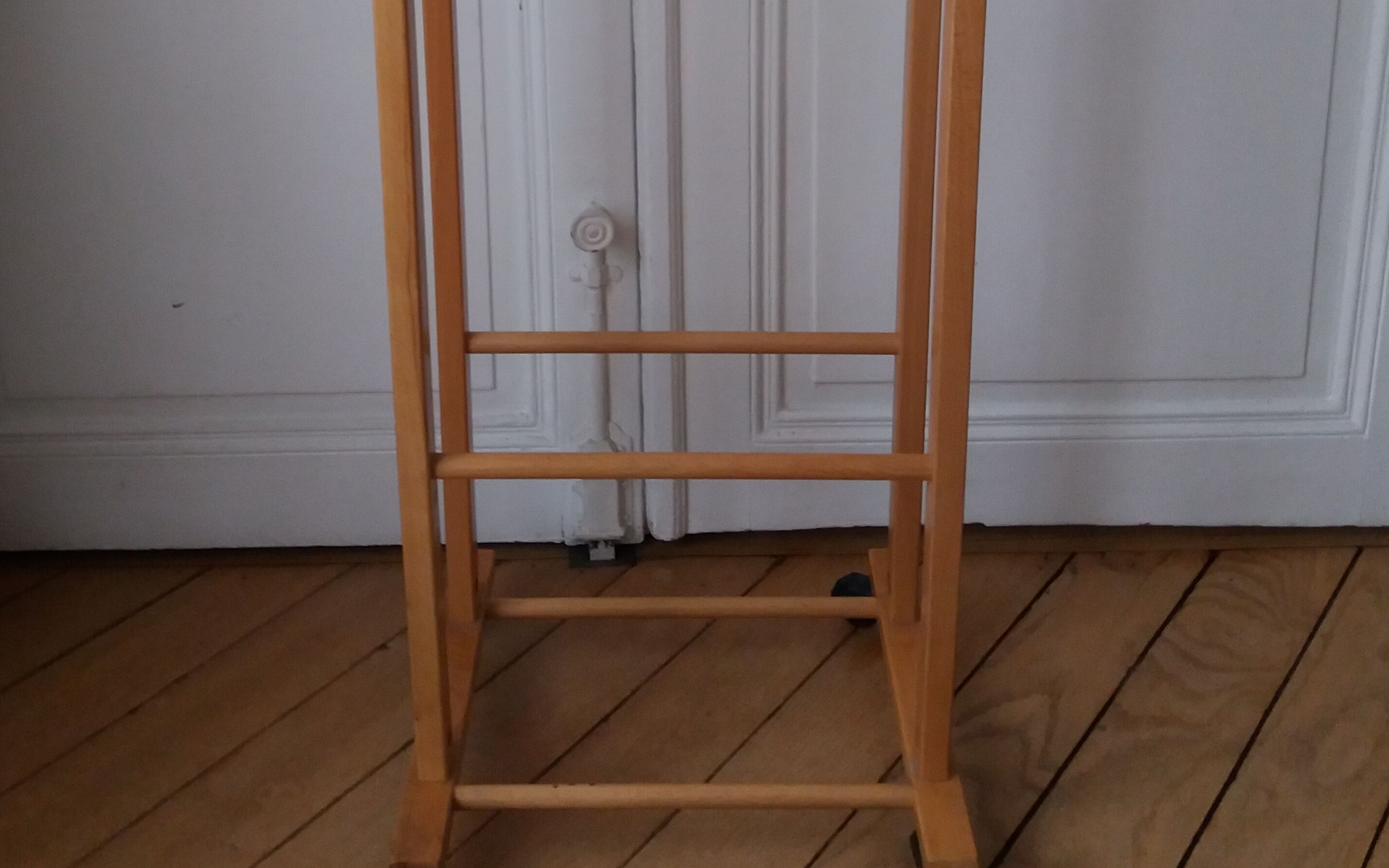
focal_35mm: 43
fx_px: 1628
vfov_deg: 28.2
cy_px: 16
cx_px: 657
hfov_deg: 46.2
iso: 160
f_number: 1.9
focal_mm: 3.7
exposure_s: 1/33
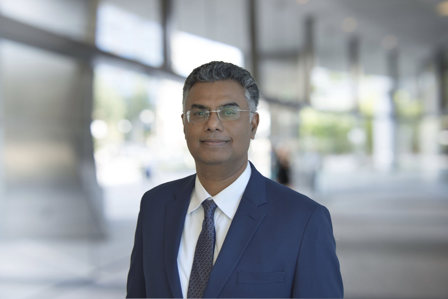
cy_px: 150
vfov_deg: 41.1
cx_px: 224
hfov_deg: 58.7
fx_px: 398
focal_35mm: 32
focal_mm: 32
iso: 400
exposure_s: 1/200
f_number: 4
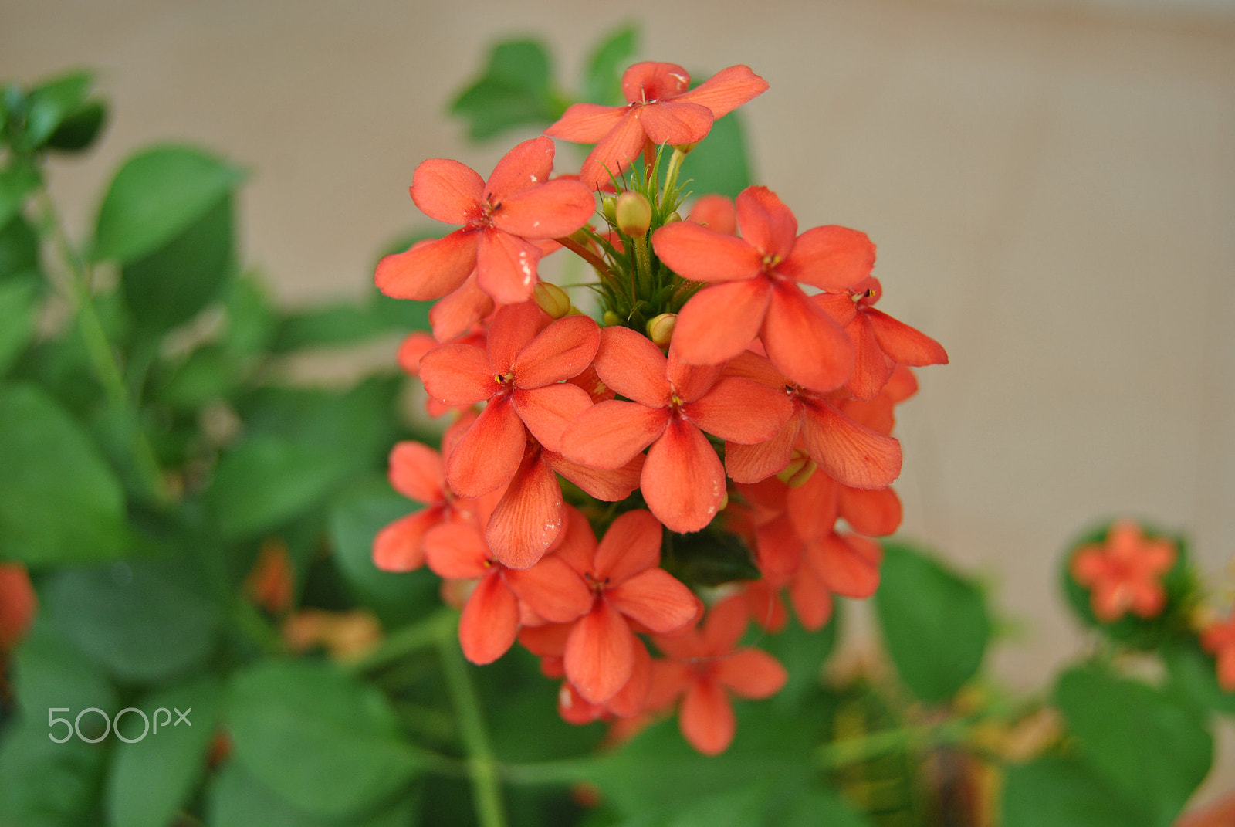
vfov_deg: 34.3
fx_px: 1339
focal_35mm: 39
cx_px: 618
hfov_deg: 49.5
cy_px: 414
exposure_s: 1/640
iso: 200
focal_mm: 26
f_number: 4
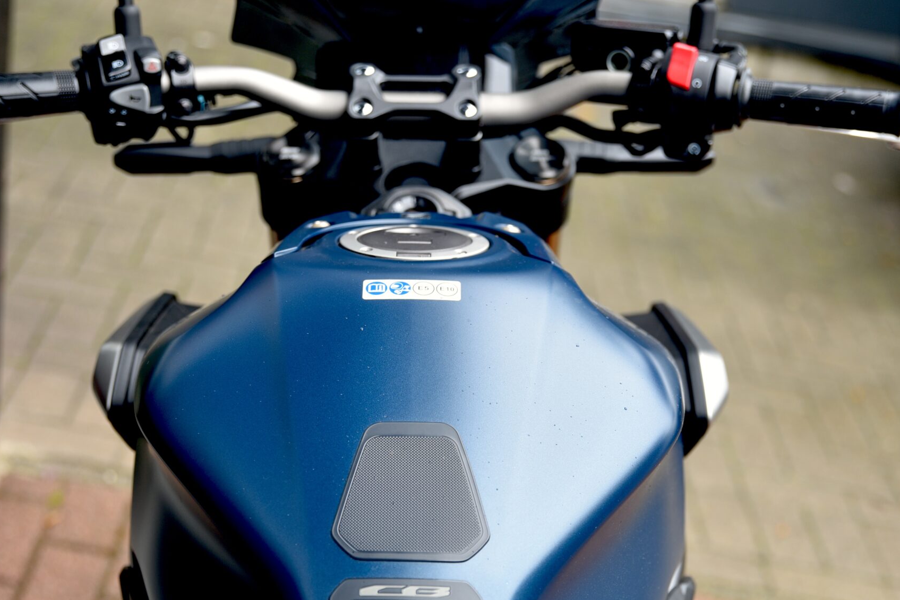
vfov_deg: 19.9
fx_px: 1700
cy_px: 441
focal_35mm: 68
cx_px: 447
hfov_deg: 29.7
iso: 200
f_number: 2.8
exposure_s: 1/60
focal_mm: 45
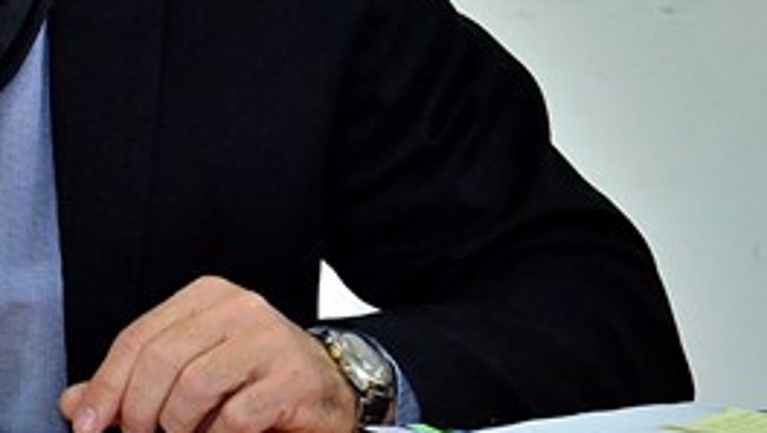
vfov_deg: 1.6
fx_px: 15660
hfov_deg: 2.8
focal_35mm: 769
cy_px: -17
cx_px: -119
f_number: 6.3
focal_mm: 185
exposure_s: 1/100
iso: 3200
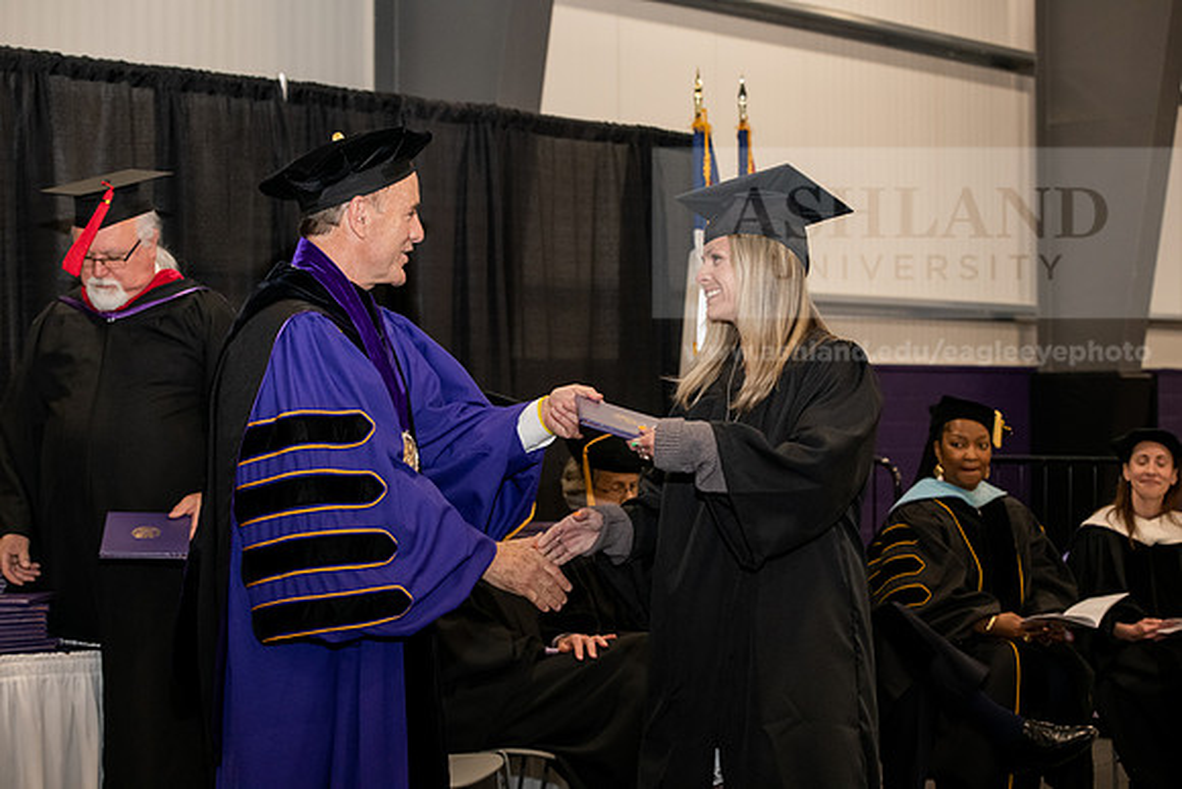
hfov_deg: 28.8
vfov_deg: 19.5
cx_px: 591
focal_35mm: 70
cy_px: 394
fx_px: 2299
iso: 2500
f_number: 5.6
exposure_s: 1/200
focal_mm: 70
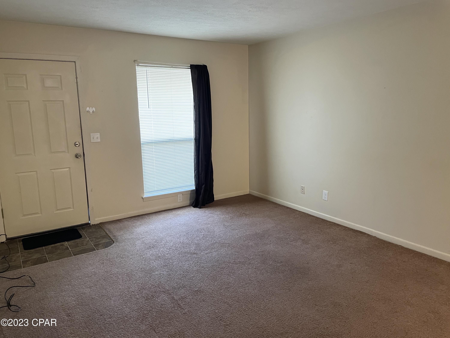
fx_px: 338
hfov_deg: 67.3
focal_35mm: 26
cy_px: 169
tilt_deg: -10.3
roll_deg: +1.2
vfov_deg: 53.1
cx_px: 225
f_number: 1.6
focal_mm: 4.2
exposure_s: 1/60
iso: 400
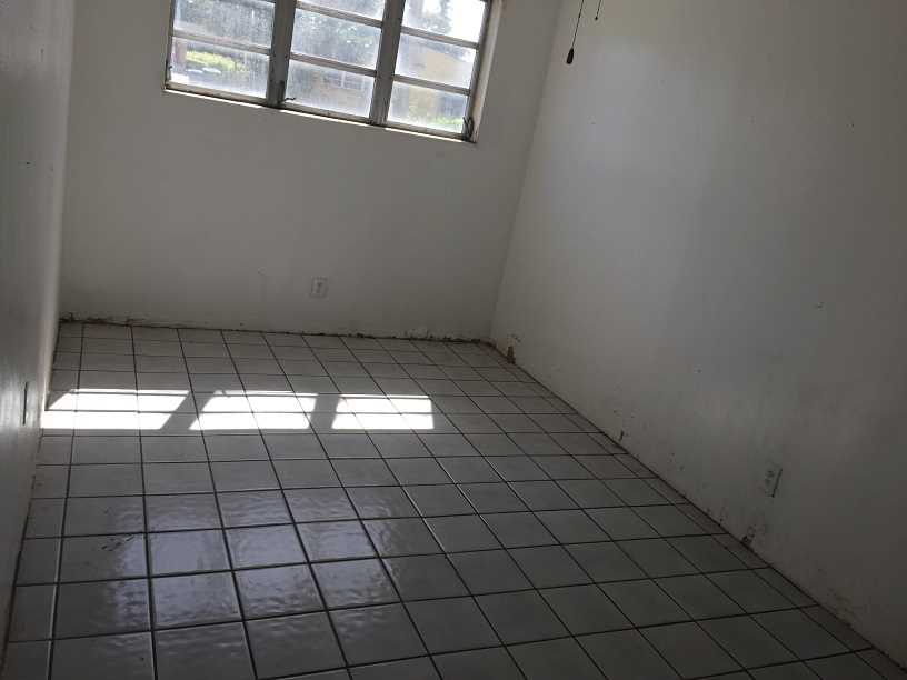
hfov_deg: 61.7
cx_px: 454
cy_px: 340
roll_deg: -10.2
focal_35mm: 29
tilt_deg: -17.3
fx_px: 760
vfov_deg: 48.2
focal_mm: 4.15
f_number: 2.2
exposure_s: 1/309
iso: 32
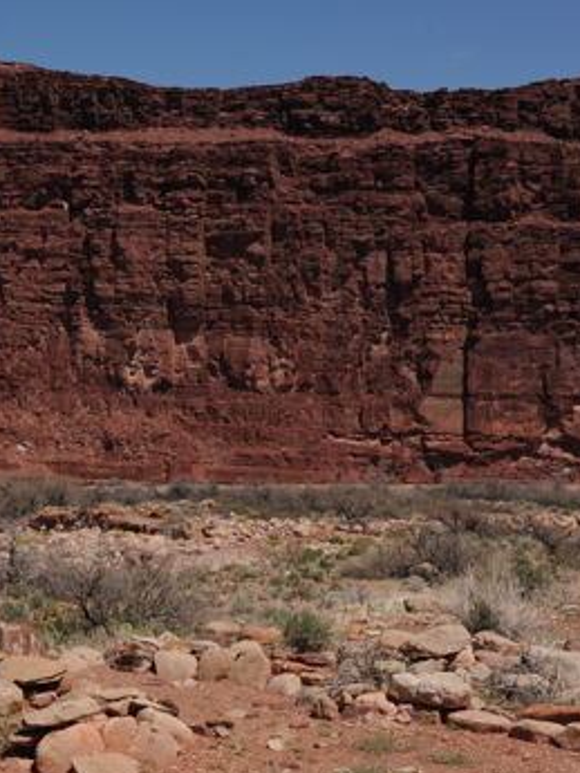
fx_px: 1741
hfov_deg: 17.9
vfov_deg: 24.8
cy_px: 558
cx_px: -128
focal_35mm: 78
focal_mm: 35
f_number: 14
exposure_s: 1/320
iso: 200
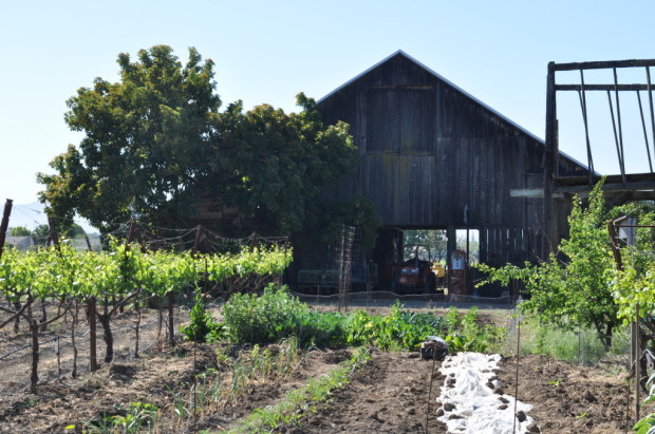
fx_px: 1362
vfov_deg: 18.1
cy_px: 217
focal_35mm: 75
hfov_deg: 27.0
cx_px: 328
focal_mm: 50
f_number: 8
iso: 200
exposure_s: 1/250
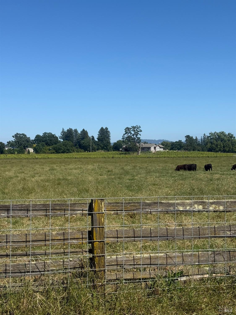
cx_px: 118
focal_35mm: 48
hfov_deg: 30.3
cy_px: 158
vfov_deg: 39.7
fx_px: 436
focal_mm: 6.76
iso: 64
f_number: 1.78
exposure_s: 1/6536
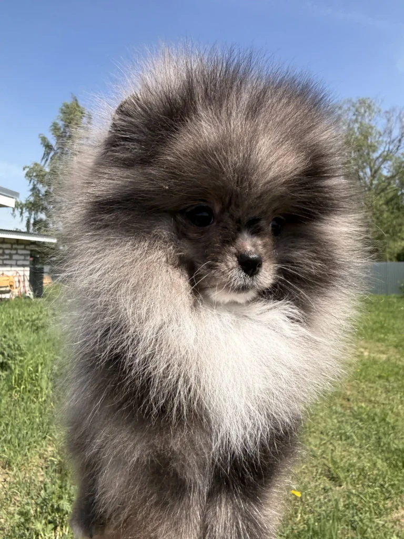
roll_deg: +1.8
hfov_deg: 56.8
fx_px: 373
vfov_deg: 71.6
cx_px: 202
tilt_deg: +5.3
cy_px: 270
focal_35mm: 24
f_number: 2.2
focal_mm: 2.22
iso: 40
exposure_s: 1/1164
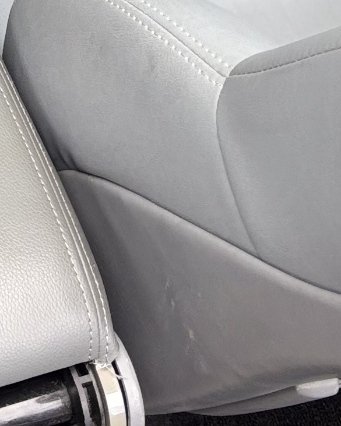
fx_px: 1766
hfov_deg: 10.5
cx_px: -238
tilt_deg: -47.5
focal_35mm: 140
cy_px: -403
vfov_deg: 12.3
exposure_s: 1/121
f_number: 1.6
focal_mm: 5.96
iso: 64
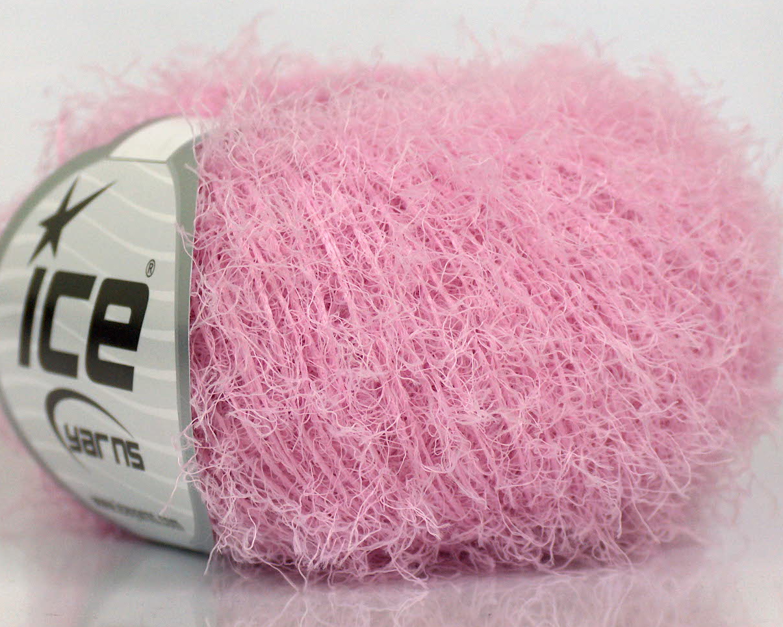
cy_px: 311
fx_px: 2827
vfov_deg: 12.6
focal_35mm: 122
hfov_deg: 15.8
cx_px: 384
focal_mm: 23.76
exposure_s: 1/17.9
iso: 200
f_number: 3
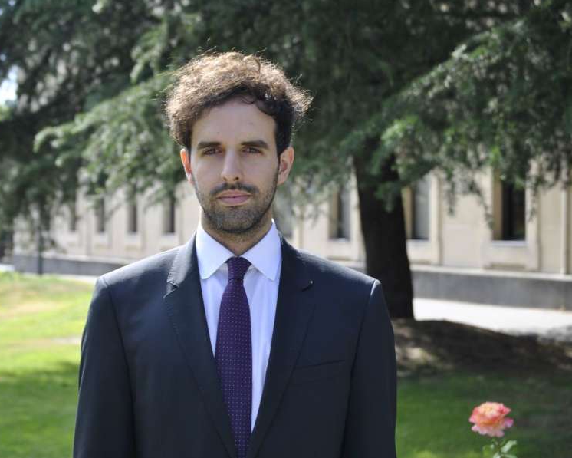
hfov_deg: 20.5
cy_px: 228
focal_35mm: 94
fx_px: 1584
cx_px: 248
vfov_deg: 16.4
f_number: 6.3
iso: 100
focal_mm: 55
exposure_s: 1/160
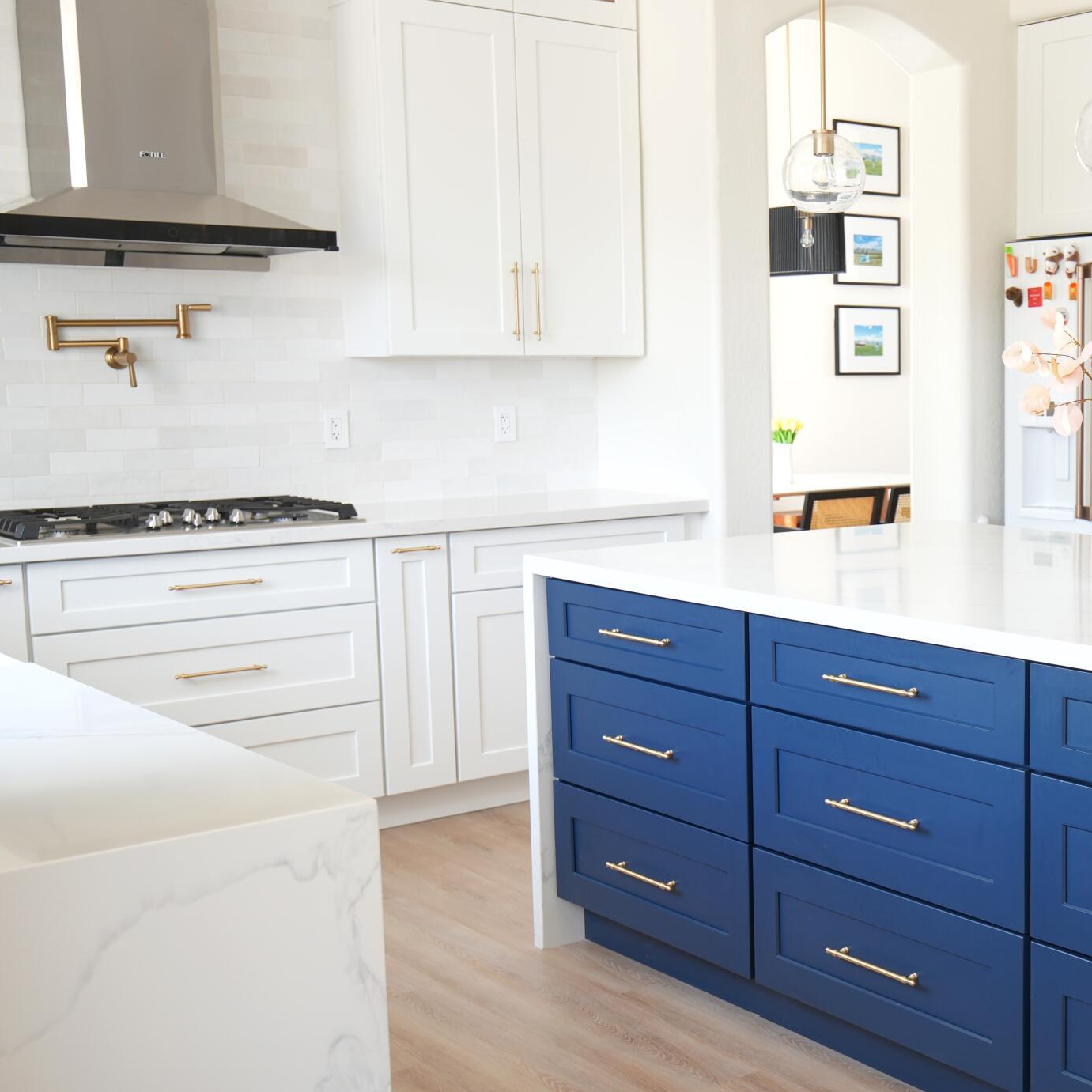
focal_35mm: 48
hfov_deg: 34.1
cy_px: 588
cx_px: 901
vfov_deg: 35.3
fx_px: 1713
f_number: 4
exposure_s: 1/20
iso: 125
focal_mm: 26
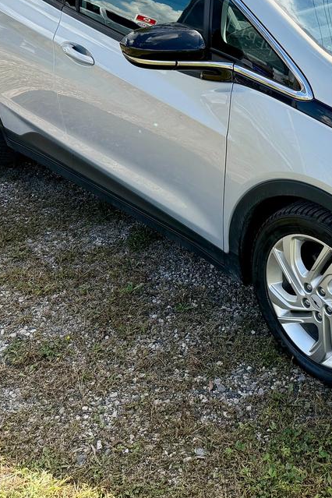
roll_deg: -0.7
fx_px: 692
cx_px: 319
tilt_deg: -24.1
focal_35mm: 50
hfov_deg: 25.8
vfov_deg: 38.6
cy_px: 128
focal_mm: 6.76
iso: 100
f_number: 1.78
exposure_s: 1/3145
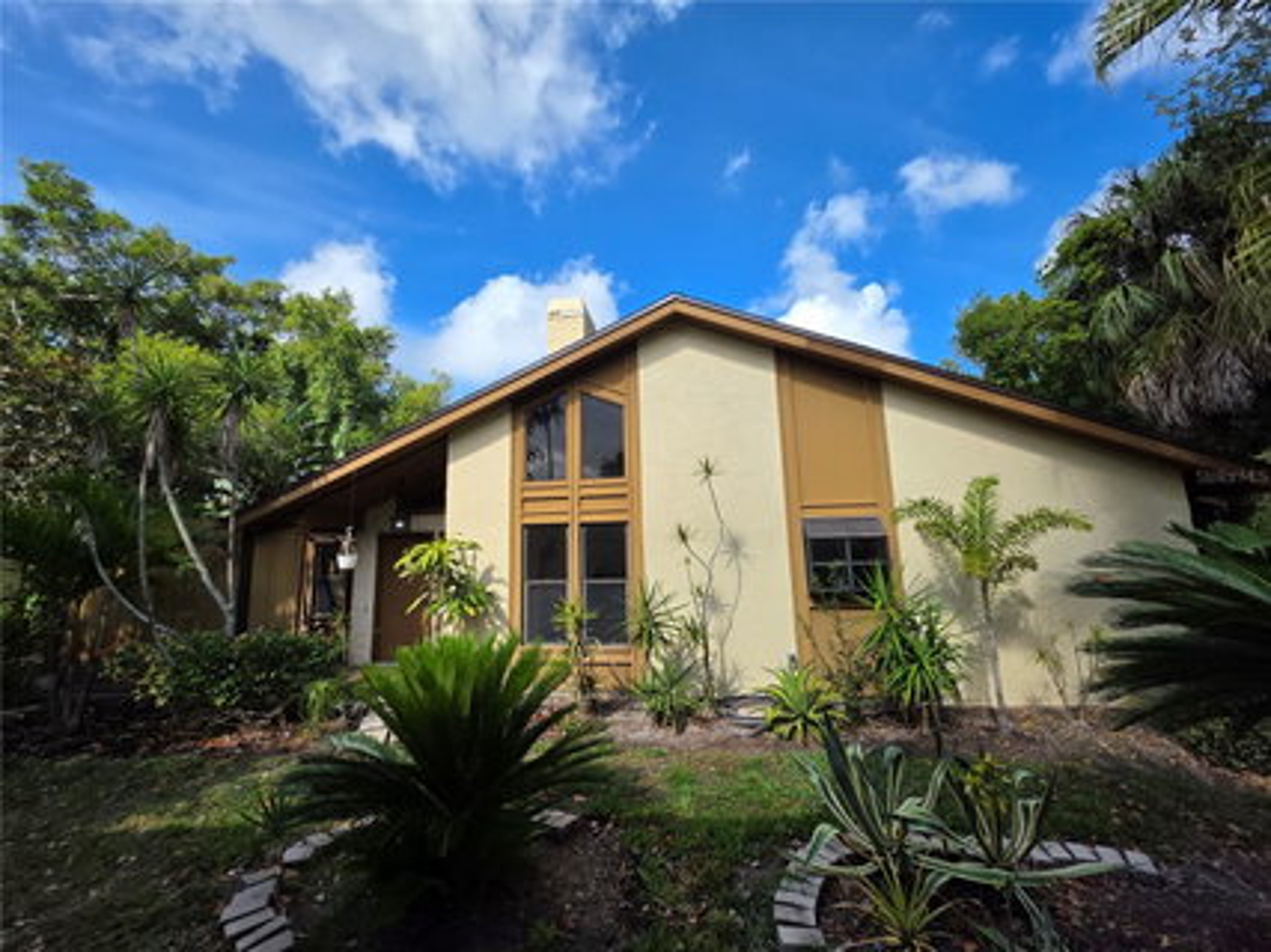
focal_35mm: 13
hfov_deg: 106.2
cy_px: 476
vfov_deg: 89.9
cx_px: 636
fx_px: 477
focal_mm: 2.2
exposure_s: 1/1437
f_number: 1.9
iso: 40
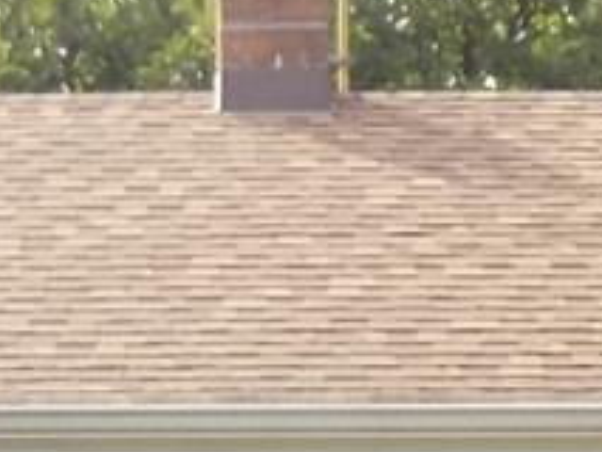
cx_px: -311
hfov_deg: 8.1
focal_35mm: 239
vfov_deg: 6.1
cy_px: 890
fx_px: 4159
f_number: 3.4
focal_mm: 6.1
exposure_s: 1/200
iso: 80
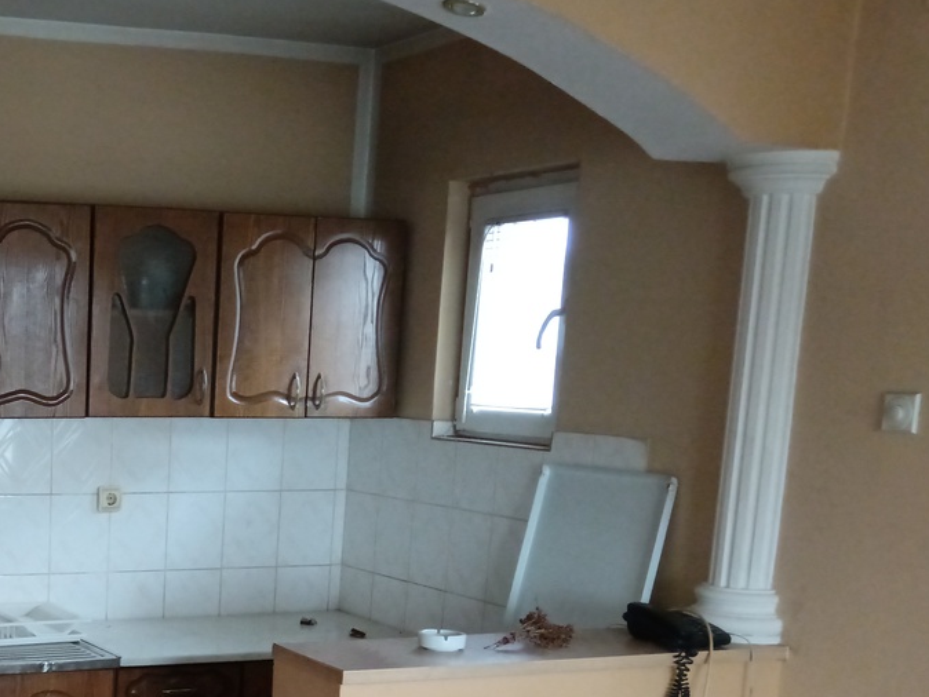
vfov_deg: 24.3
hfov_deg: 30.9
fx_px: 1557
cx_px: 4
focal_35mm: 58
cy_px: 676
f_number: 1.9
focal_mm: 4.95
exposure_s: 1/25
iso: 1600
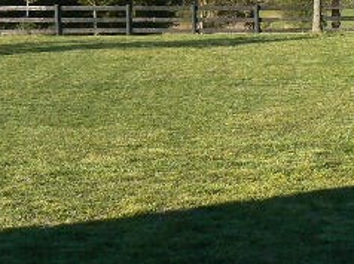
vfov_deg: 14.9
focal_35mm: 97
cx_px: 347
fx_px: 991
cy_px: -16
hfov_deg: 19.7
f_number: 5.6
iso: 80
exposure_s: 1/320
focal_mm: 6
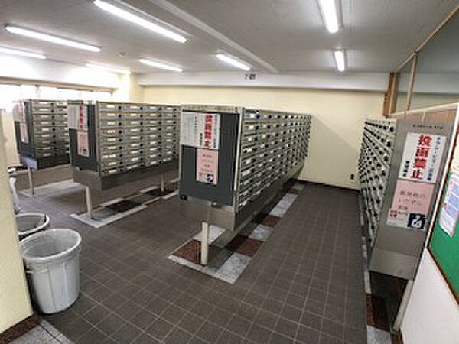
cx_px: 230
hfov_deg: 63.4
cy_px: 172
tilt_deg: -12.0
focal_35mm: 28
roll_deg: -3.3
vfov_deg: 49.7
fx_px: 371
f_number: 1.8
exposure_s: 1/17
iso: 40
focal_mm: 3.99
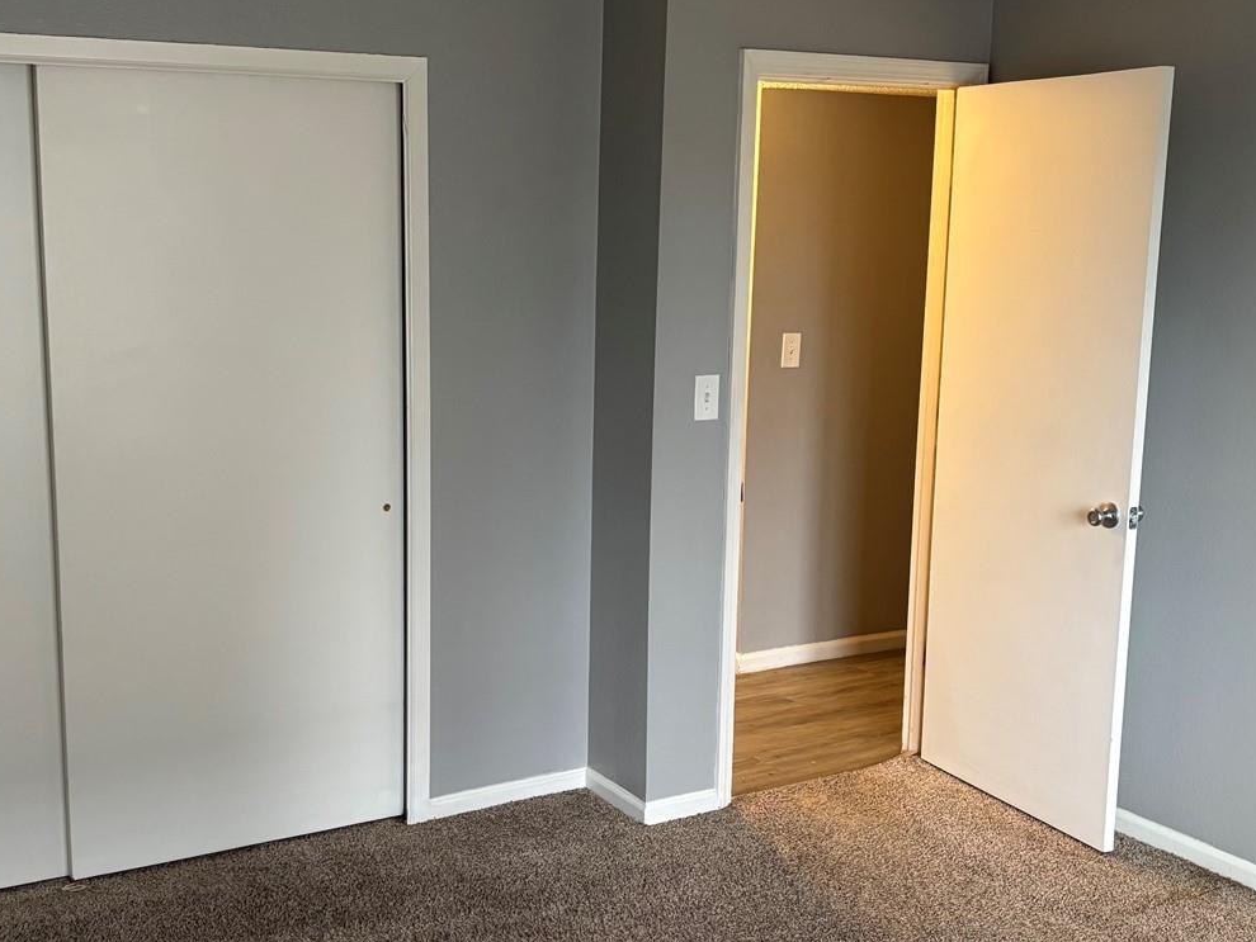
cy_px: 469
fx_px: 1524
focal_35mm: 42
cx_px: 513
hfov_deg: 44.6
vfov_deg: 34.4
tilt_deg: -10.9
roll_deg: -0.6
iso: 200
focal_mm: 5.96
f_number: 1.6
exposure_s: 1/60
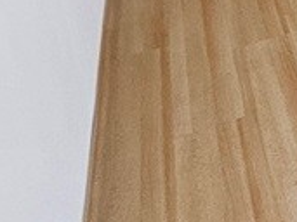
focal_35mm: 78
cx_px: 636
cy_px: -187
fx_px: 669
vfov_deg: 15.8
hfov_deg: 16.7
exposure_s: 1/50
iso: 50
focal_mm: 1.7
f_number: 2.2
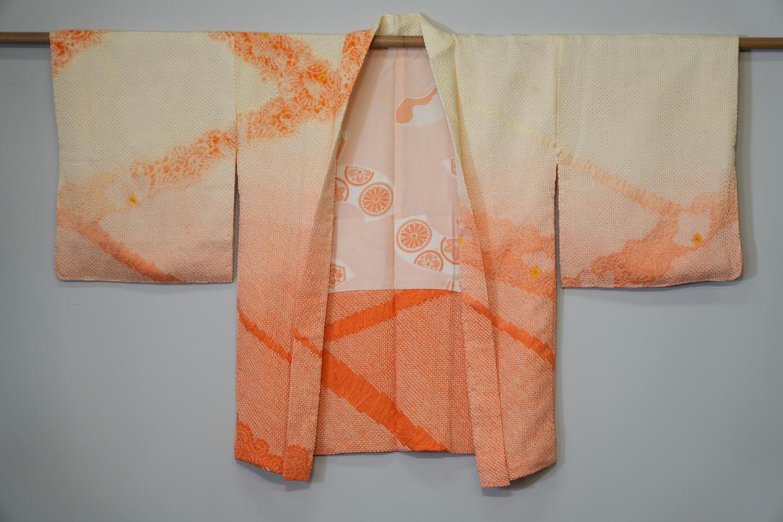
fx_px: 1936
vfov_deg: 15.4
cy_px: 261
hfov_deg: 22.9
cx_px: 392
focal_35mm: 89
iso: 400
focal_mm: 89
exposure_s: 1/100
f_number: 4
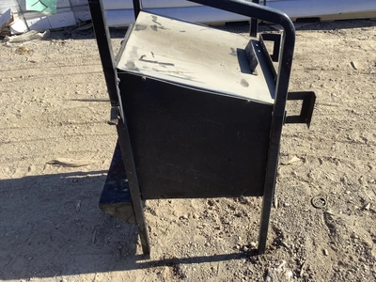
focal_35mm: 31
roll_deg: +2.6
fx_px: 337
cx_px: 188
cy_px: 141
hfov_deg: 58.4
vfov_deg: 45.4
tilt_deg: -35.7
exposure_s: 1/662
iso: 25
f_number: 2.4
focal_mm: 3.3
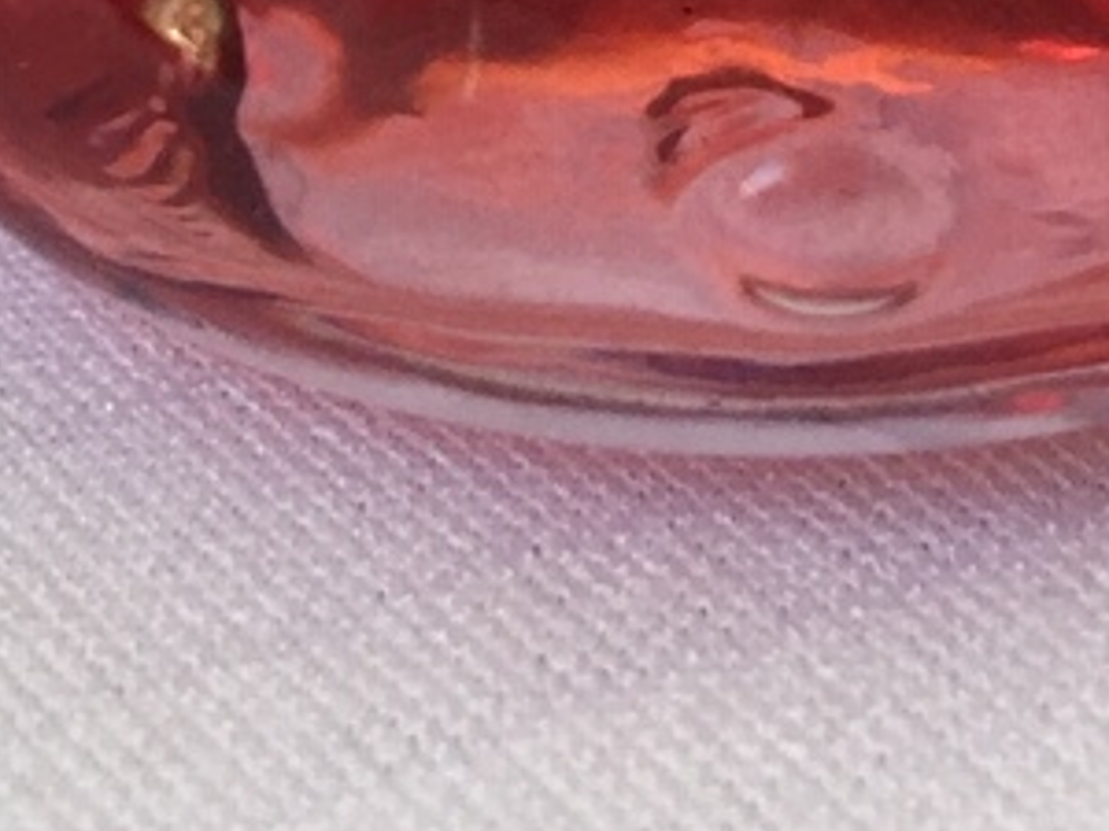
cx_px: 104
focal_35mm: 158
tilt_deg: -18.4
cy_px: -1149
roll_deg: -1.1
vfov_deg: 8.6
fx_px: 5062
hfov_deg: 12.4
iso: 32
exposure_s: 1/50
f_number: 2.2
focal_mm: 4.15
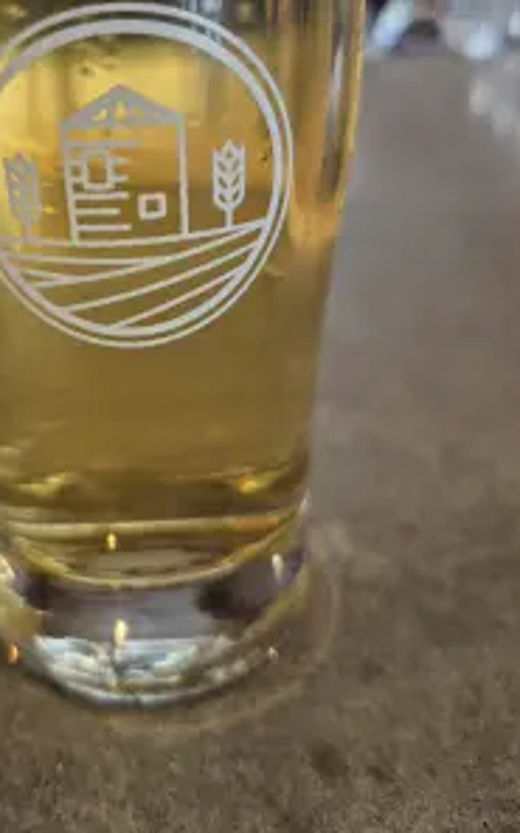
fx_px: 748
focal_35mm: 33
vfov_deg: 57.1
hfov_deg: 37.5
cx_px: 138
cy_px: 293
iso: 200
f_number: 1.8
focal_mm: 5.4
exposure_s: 1/120
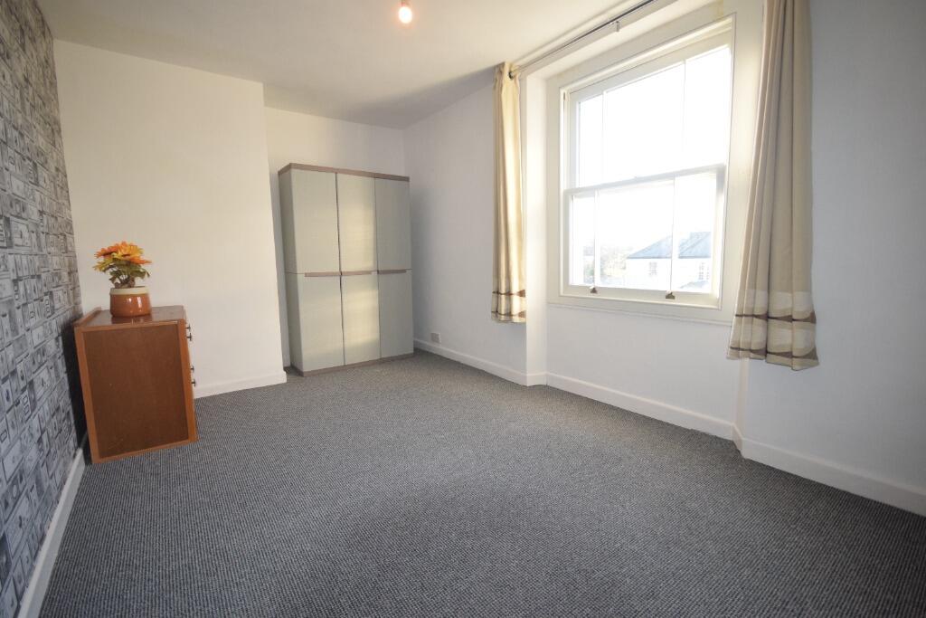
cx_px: 463
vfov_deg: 77.3
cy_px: 309
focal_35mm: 15
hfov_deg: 100.4
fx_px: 386
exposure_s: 1/125
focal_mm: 10
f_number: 5.6
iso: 800
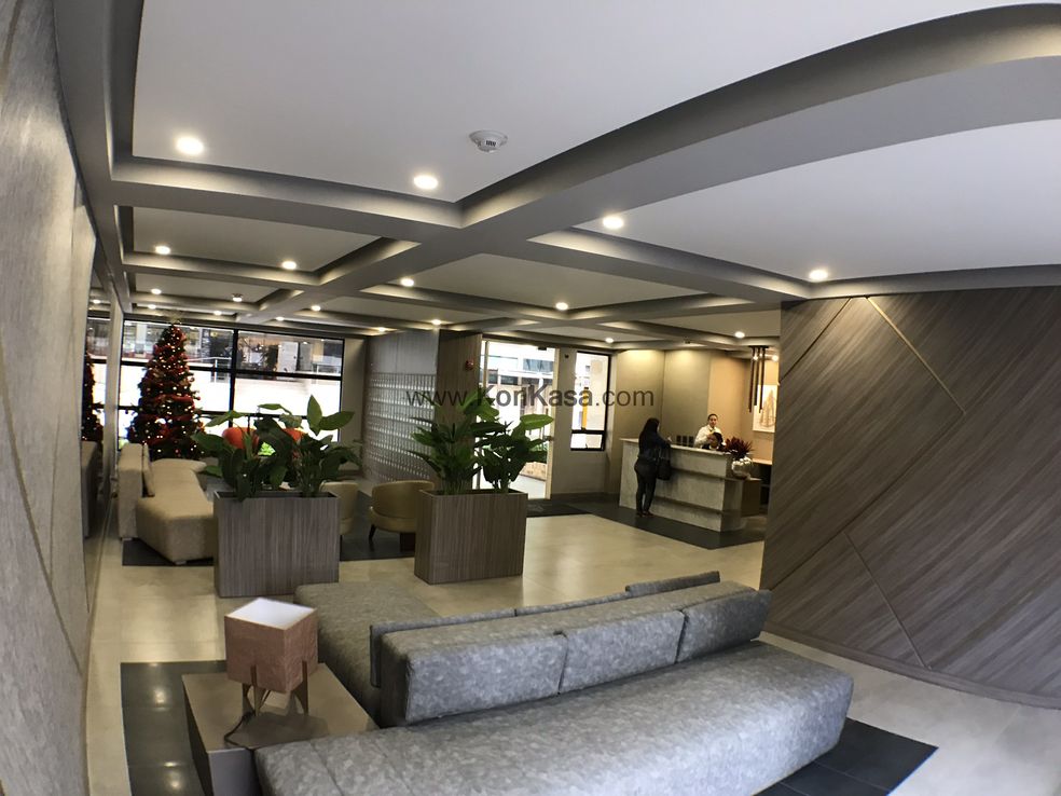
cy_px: 398
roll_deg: -3.6
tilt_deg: +1.4
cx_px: 530
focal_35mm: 28
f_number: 1.8
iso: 50
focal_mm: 3.99
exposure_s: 1/15
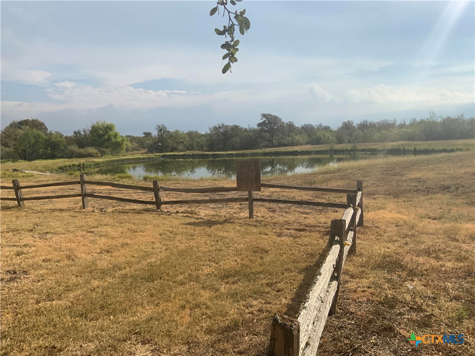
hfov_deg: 61.7
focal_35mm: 29
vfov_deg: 48.2
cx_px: 238
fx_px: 398
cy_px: 178
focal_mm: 3
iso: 20
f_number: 1.8
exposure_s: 1/4065
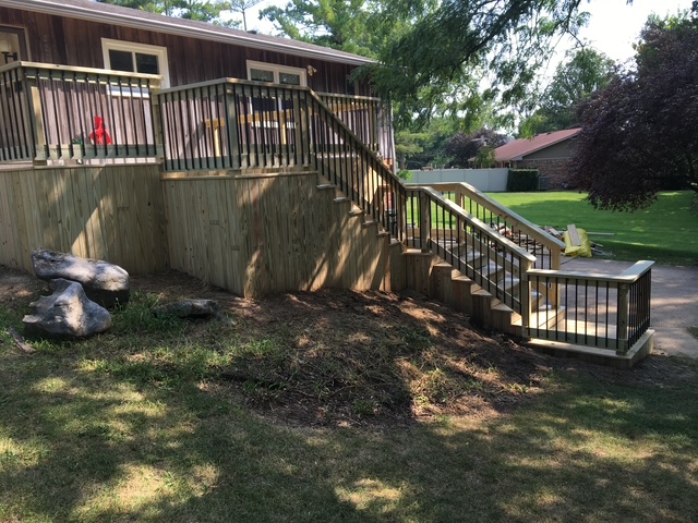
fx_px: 585
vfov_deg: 48.2
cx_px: 349
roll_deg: +2.5
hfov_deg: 61.7
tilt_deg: -9.6
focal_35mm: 29
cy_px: 262
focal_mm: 4.15
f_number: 2.2
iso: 25
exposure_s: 1/407
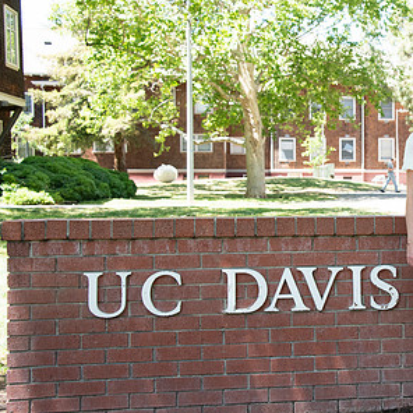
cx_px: 385
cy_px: 190
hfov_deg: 23.9
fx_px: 945
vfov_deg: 24.6
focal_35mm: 70
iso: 640
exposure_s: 1/400
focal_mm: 42
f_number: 5.6
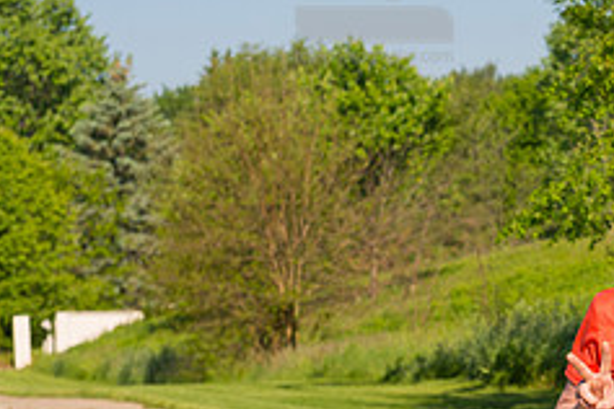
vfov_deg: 8.0
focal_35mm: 171
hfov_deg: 11.8
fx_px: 2916
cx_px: 744
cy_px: 330
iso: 400
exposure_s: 1/2000
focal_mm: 70
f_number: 5.6
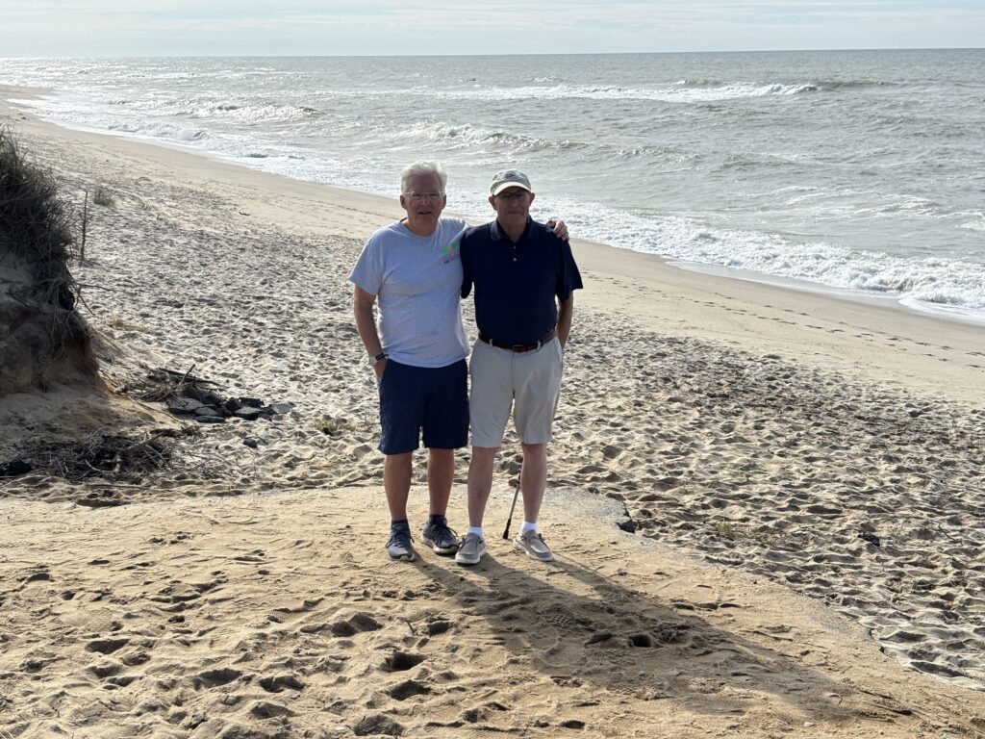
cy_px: 370
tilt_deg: -12.7
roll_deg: +0.5
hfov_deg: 36.8
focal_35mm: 52
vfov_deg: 28.0
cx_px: 492
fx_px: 1480
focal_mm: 5.96
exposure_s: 1/3663
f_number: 1.6
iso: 32
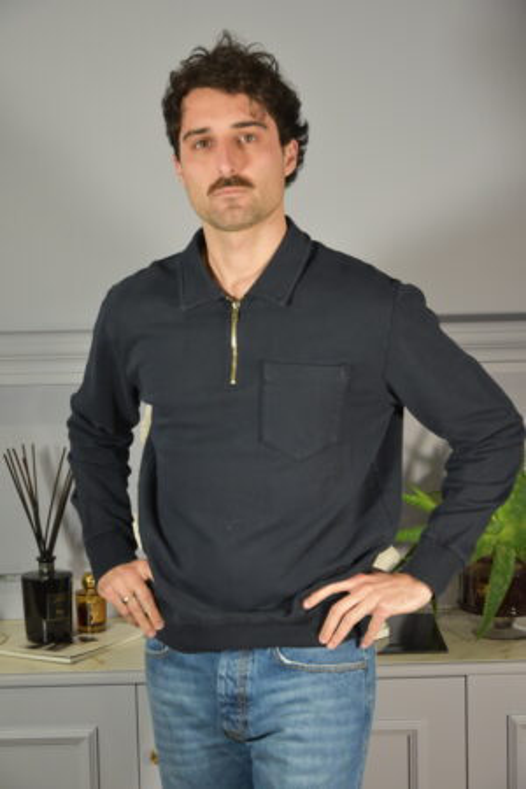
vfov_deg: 23.4
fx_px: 1907
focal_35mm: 87
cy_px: 394
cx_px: 263
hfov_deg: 15.7
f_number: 5
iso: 1100
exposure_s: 1/30
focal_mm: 58
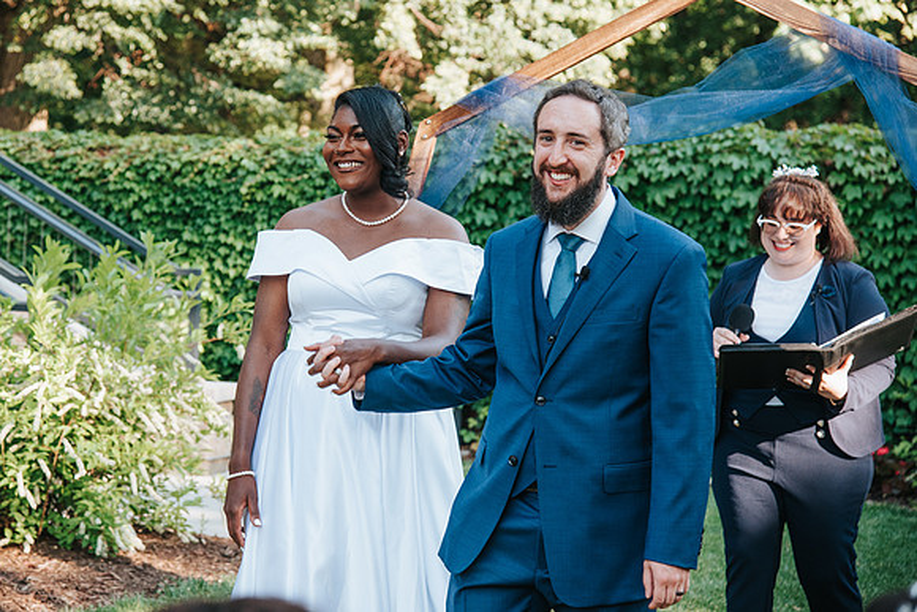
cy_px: 247
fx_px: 2369
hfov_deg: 21.9
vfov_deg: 14.7
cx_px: 370
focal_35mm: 93
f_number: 4.5
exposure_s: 1/320
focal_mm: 78
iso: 400
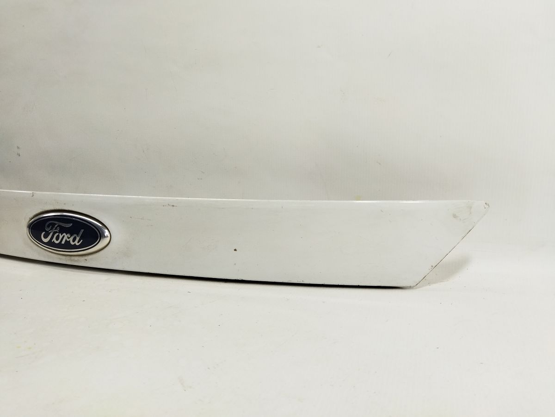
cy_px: 208
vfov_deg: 51.4
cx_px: 278
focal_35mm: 27
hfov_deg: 65.3
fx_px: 433
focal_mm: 4.71
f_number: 1.79
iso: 100
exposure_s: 1/153
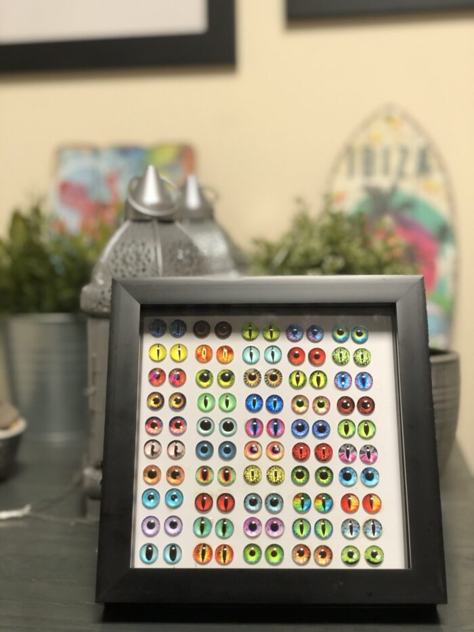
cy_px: 316
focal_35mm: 52
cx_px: 237
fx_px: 949
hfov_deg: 28.0
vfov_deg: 36.8
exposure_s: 1/33
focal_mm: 6
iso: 100
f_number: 2.4
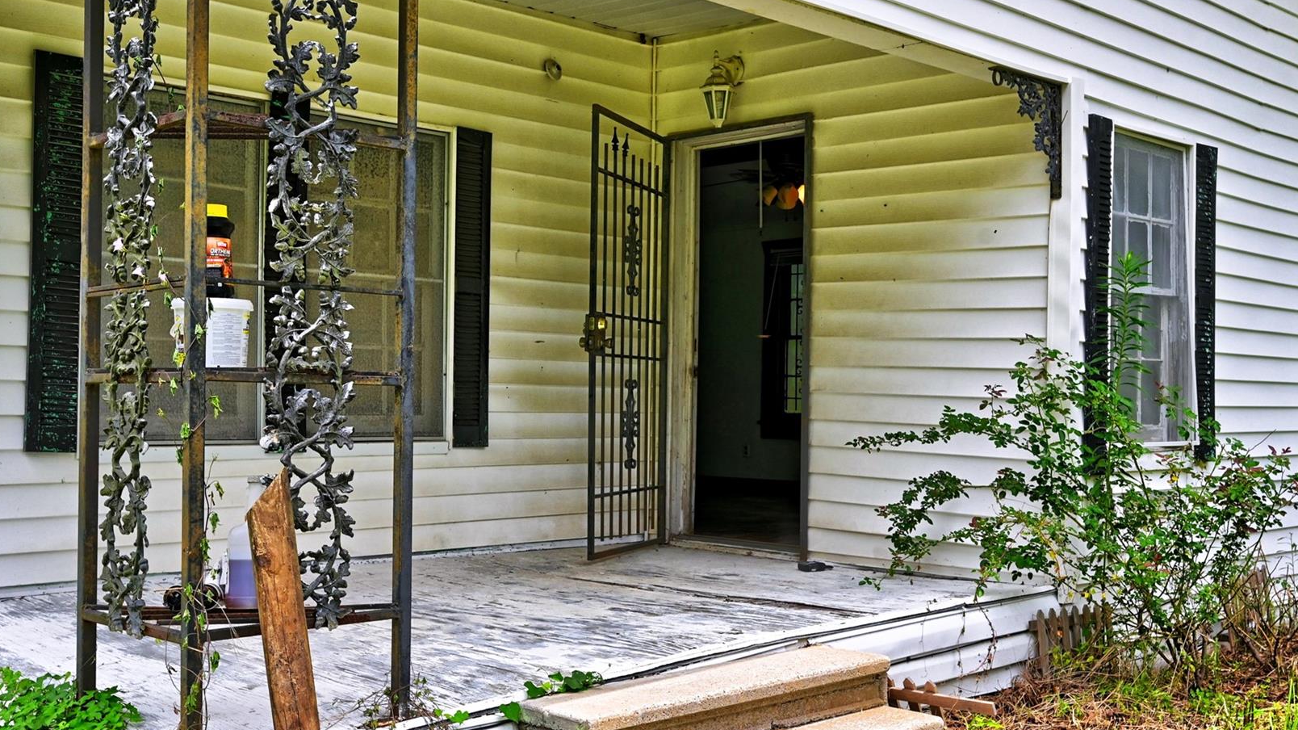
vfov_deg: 29.7
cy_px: 413
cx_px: 743
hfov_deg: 50.3
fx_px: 1377
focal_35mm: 40
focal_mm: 30
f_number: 8
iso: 400
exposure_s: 1/400
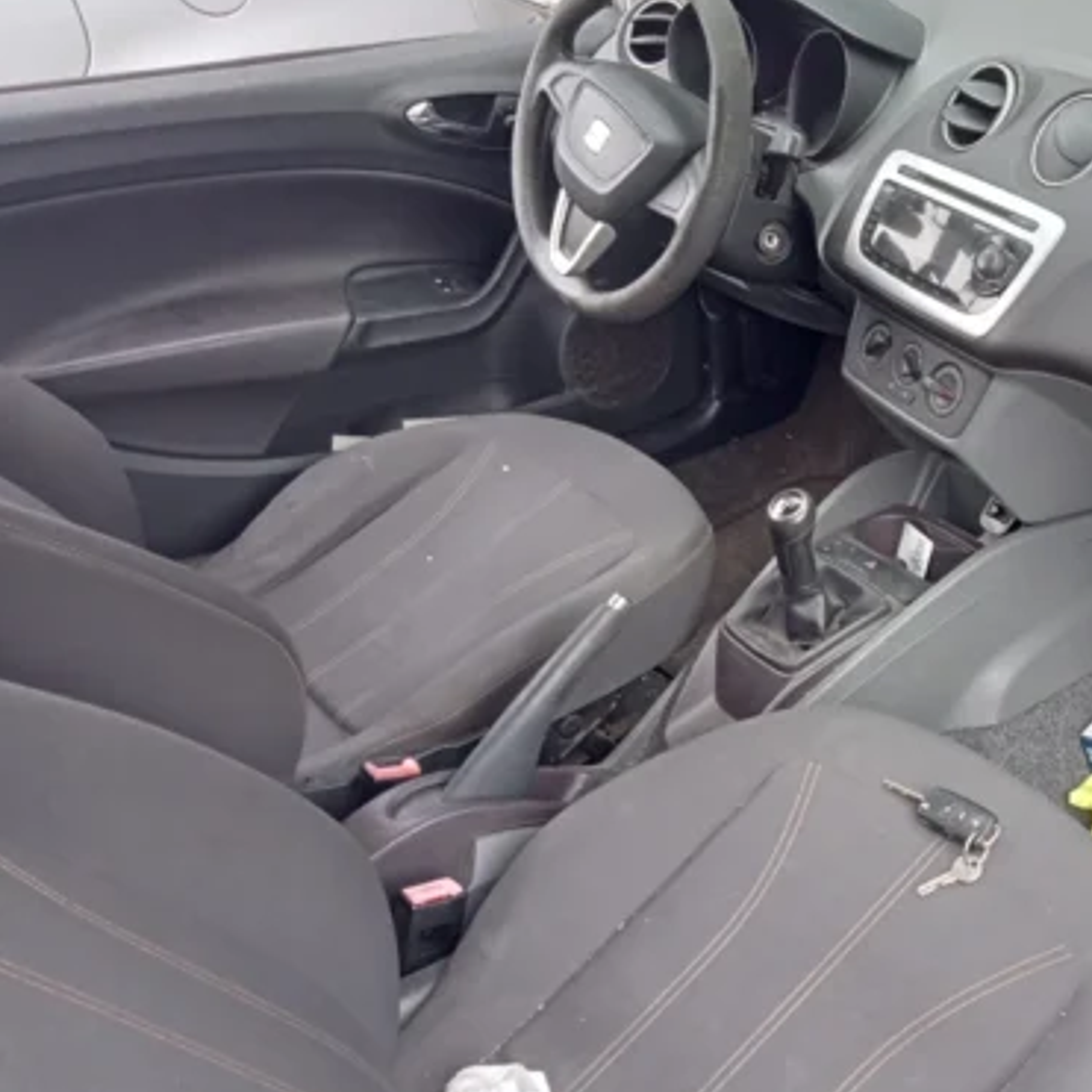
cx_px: 880
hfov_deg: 40.1
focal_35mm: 40
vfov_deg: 41.8
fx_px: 1428
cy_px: 574
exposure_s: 1/100
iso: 170
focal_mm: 3.46
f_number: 2.2
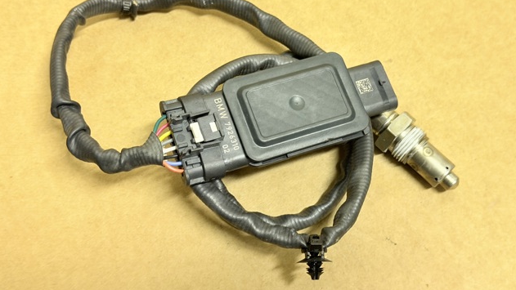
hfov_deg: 39.2
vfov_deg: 22.6
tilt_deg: -70.0
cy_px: 123
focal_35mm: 53
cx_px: 260
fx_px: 725
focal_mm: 6.76
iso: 400
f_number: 1.78
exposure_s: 1/25
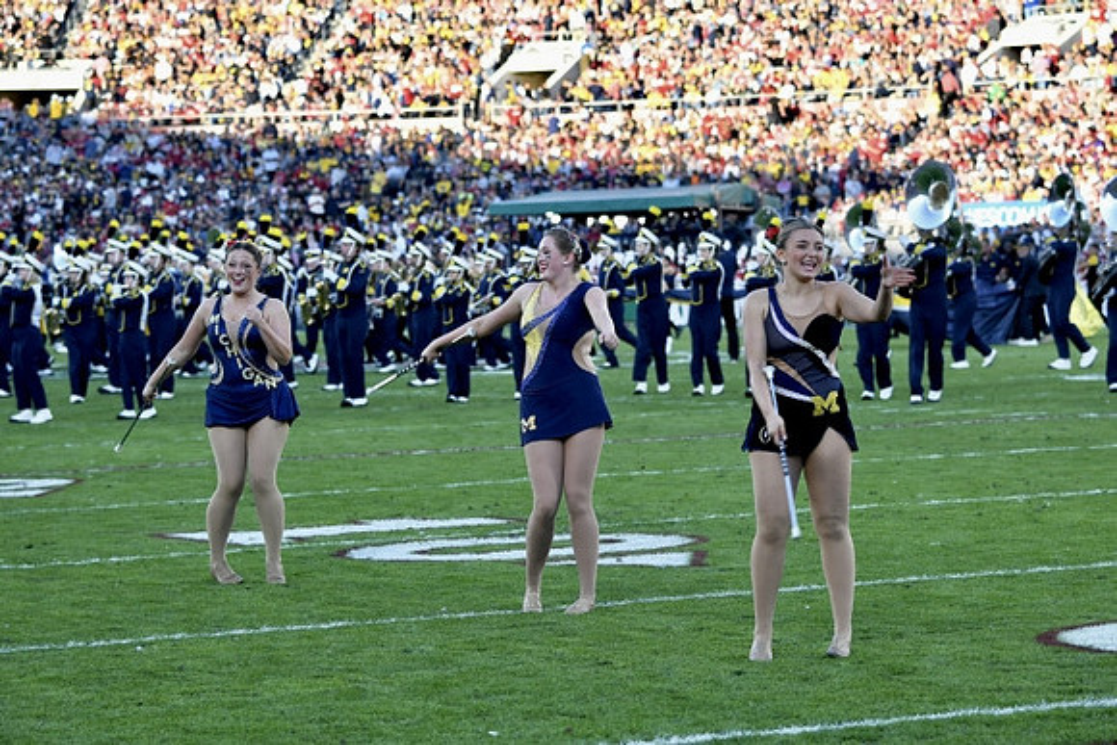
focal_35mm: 116
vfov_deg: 11.8
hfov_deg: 17.6
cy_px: 372
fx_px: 3600
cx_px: 558
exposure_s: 1/500
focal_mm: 116
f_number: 4.8
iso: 400
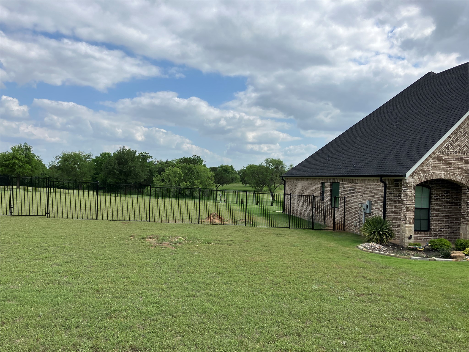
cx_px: 234
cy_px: 176
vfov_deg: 49.7
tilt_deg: +1.6
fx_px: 379
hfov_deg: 63.4
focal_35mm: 28
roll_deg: -1.0
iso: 32
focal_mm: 3.99
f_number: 1.8
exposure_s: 1/2433
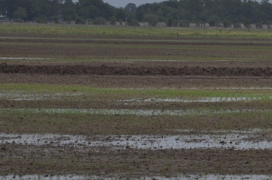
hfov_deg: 5.1
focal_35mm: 400
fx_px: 3016
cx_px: 370
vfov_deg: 3.4
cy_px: 131
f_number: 5.6
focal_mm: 75
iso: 200
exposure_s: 1/4000
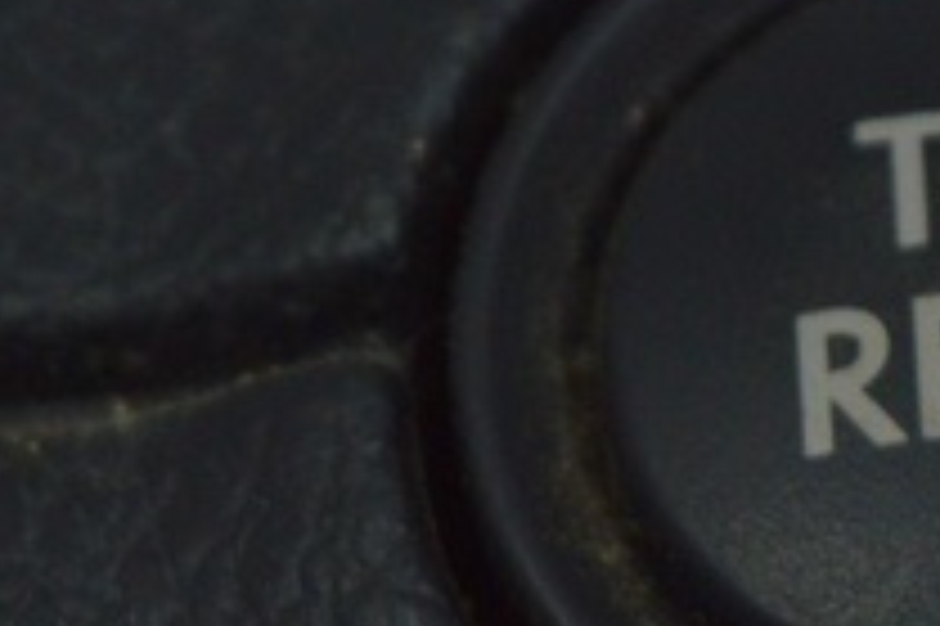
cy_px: 529
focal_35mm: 353
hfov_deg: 5.8
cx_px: 1003
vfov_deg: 3.9
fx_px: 9210
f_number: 5.3
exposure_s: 1/100
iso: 400
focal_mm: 48
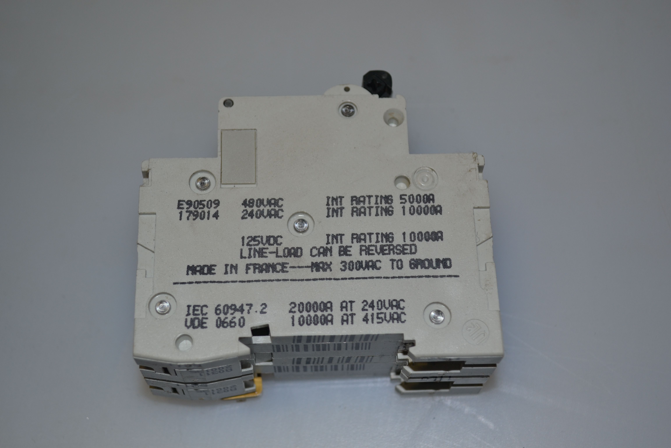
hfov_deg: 36.9
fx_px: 1006
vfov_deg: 25.1
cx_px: 336
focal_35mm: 54
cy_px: 224
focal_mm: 36
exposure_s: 1/60
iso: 180
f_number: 5
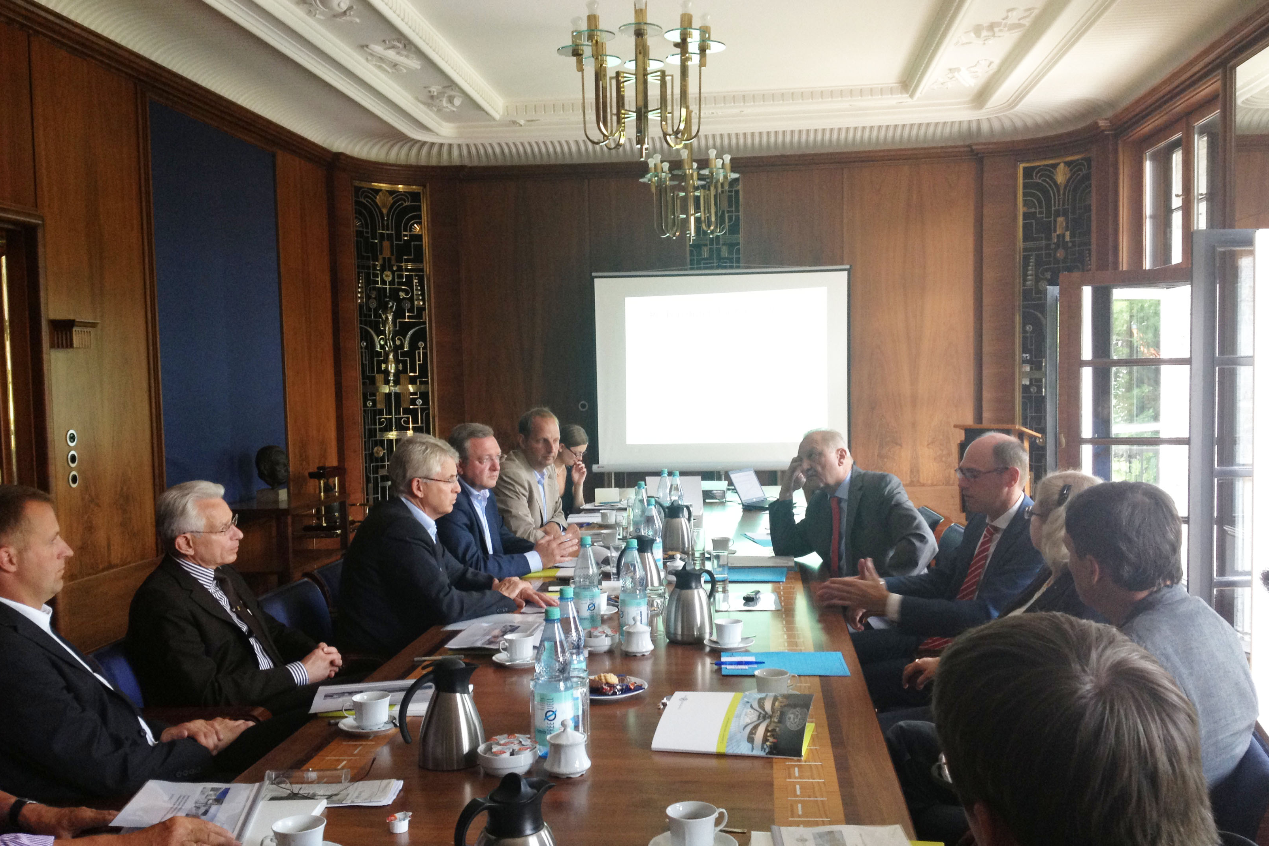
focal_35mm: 37
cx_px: 644
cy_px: 459
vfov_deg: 35.9
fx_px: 1304
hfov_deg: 51.9
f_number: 2.4
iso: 125
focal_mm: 4.28
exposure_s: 1/20
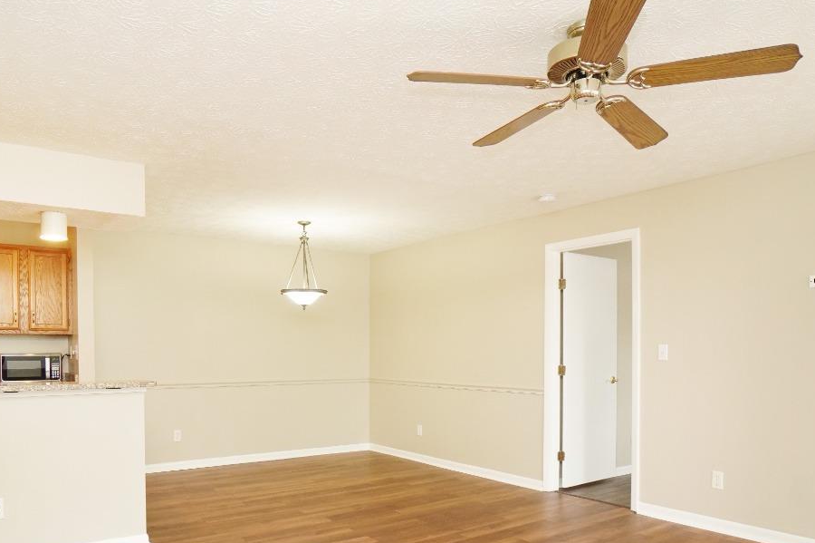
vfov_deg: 50.2
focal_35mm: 25
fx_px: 566
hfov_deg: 71.5
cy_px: 366
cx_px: 391
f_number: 4
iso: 1250
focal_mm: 10
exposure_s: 1/60
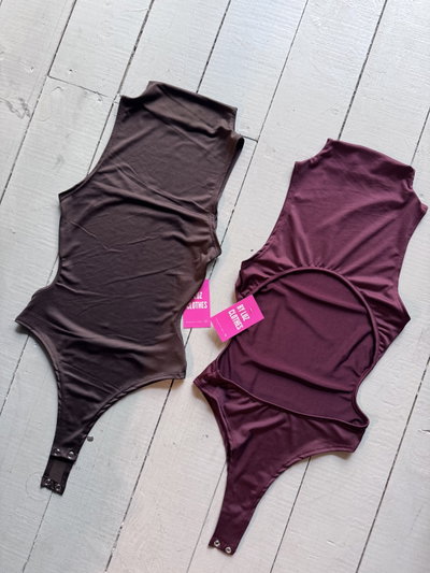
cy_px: 286
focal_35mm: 24
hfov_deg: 56.8
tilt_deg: -86.0
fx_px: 397
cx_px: 215
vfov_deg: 71.6
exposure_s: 1/50
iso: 250
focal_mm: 6.76
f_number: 1.78
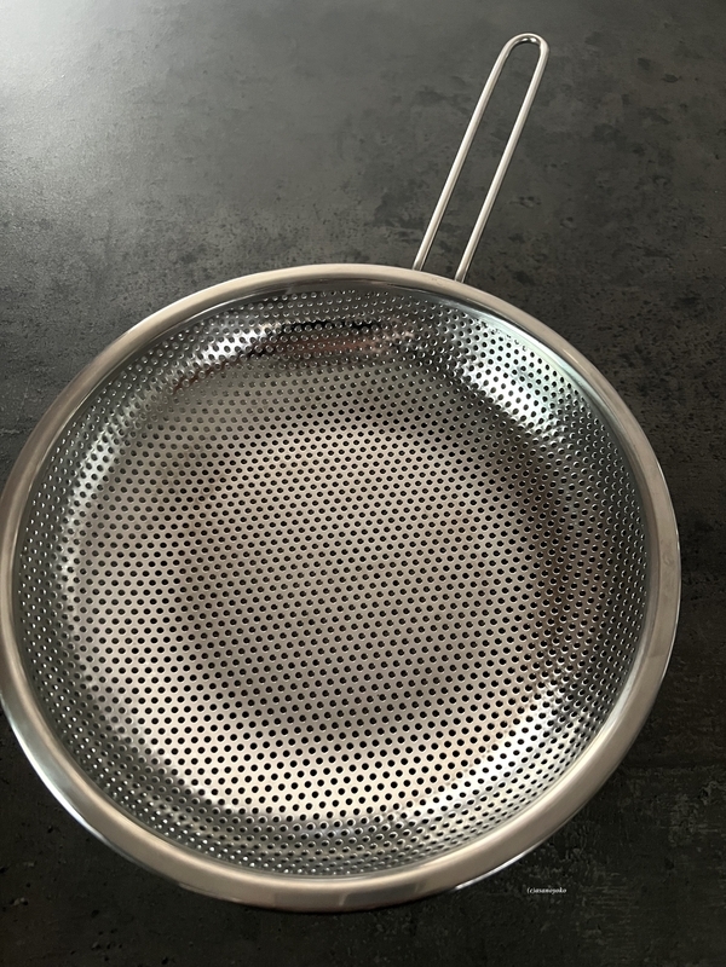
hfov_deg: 53.1
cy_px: 484
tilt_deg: -62.4
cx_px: 363
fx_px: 727
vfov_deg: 67.3
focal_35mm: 26
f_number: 1.5
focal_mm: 5.7
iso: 640
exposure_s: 1/39
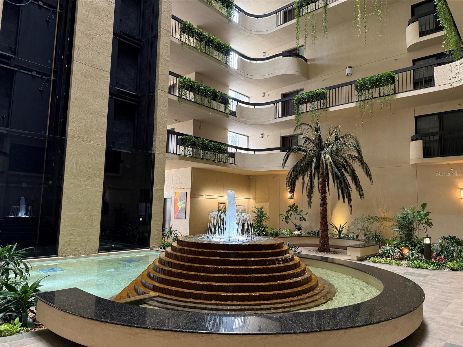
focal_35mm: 24
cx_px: 232
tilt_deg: +6.7
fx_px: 321
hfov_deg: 71.6
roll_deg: -1.8
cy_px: 174
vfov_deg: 56.8
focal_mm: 6.76
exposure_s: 1/60
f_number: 1.78
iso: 200
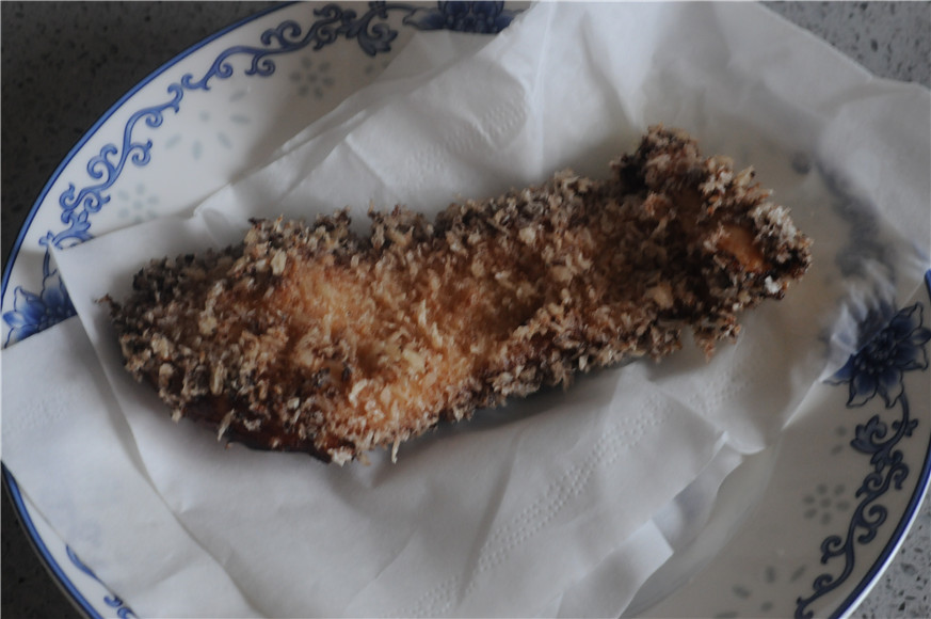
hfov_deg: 27.0
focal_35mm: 75
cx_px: 466
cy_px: 310
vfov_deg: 18.1
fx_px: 1937
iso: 900
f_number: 9
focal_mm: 50
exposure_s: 1/15
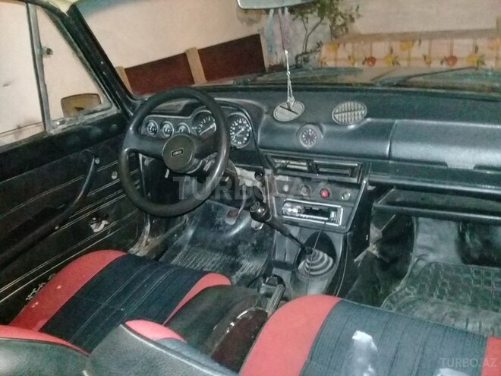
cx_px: 250
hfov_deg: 58.4
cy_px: 188
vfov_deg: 45.4
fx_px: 449
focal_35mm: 31
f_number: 2.2
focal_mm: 3.3
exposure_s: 1/15
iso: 1600
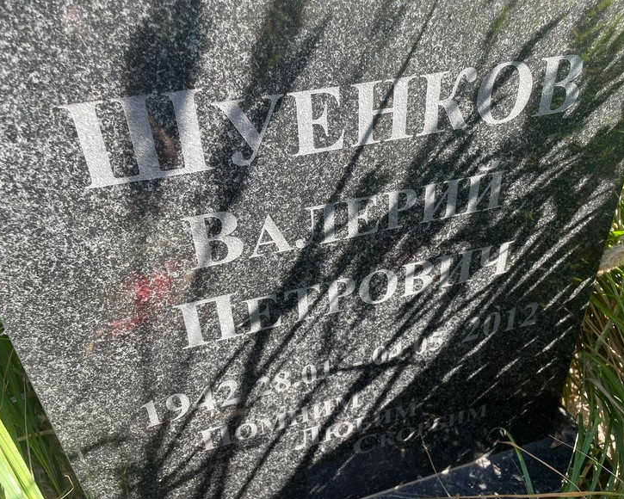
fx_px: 517
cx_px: 324
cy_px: 250
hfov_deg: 62.2
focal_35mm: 28
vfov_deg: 51.5
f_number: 1.6
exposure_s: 1/390
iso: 32
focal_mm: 4.2
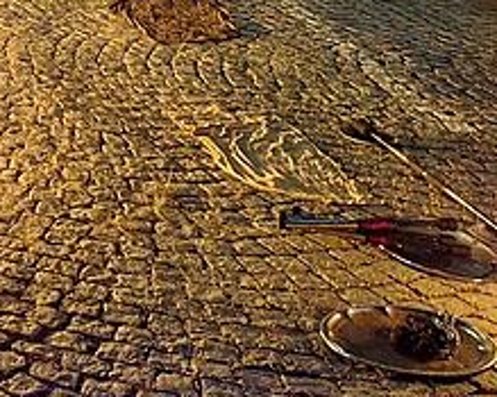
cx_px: -300
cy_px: -220
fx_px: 1206
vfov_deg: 16.8
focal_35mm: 82
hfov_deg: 19.5
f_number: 1.8
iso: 250
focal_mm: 5.54
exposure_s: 1/33
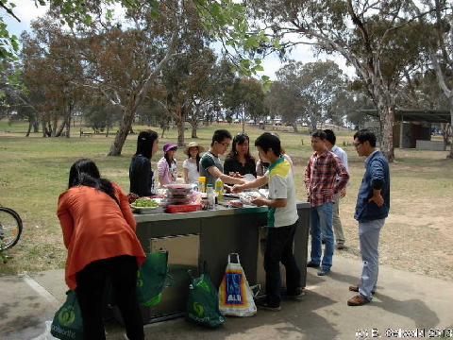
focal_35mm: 38
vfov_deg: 37.7
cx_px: 226
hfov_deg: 49.0
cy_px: 170
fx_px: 497
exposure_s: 1/813
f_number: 2.9
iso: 79
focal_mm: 6.3
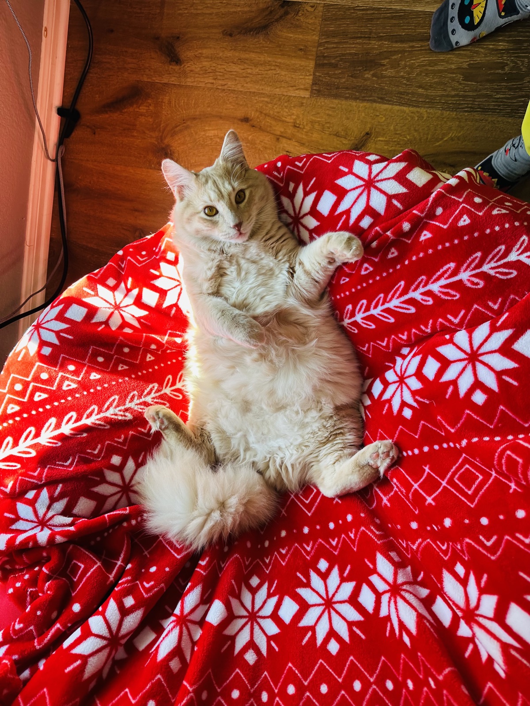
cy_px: 353
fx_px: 490
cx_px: 265
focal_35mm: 24
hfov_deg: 56.8
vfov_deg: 71.6
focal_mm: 6.86
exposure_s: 1/167
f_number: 1.78
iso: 100
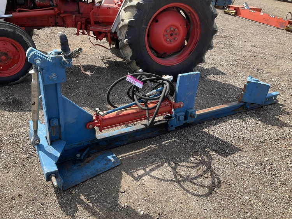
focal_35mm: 29
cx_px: 146
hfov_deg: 61.6
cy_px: 110
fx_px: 245
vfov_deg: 48.3
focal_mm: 3
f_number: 1.8
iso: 25
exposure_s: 1/666
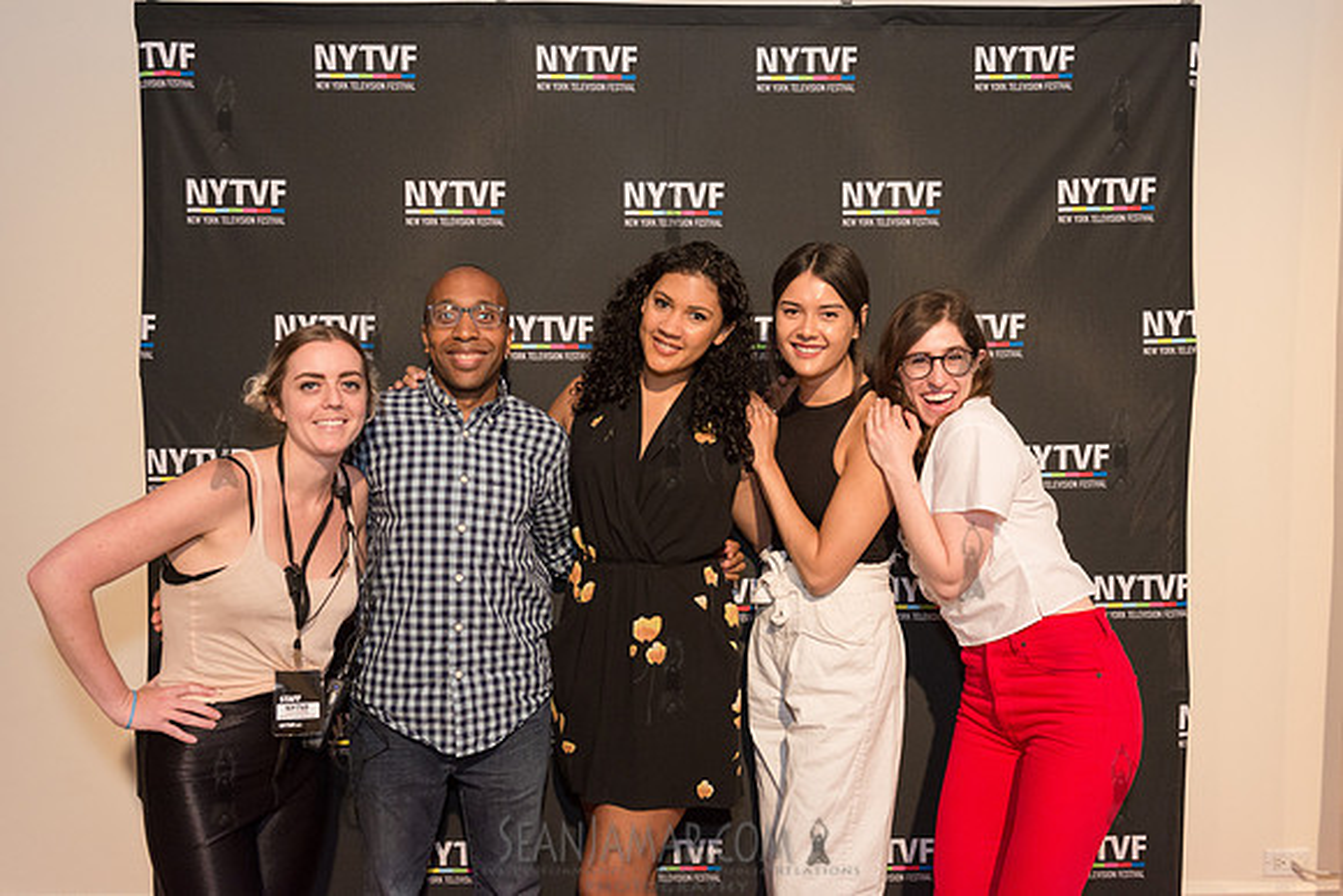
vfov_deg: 41.1
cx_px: 672
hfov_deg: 58.7
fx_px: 1194
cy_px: 448
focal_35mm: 32
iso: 2500
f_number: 4
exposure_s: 1/500
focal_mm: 32
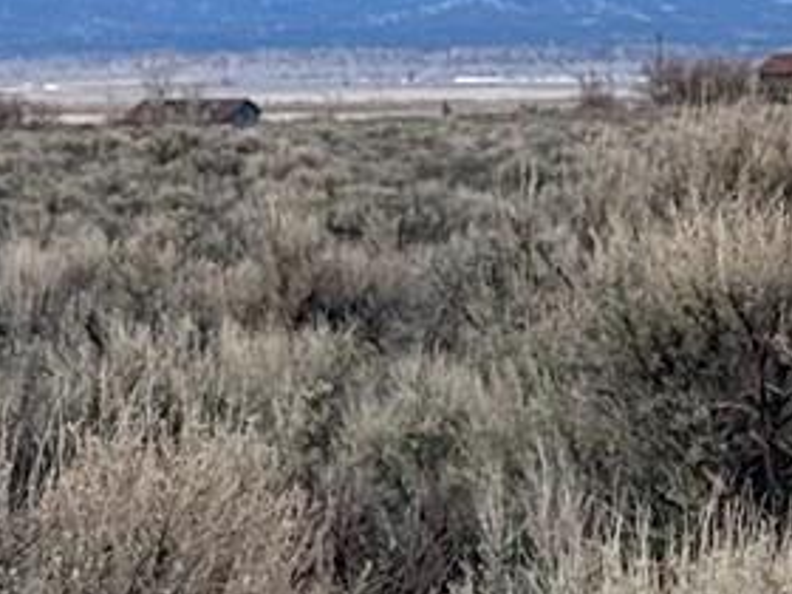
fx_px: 6269
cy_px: 37
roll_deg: +0.3
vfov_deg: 5.4
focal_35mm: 274
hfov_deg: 7.1
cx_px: 1352
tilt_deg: +0.1
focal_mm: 6.76
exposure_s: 1/4975
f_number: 1.78
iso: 64
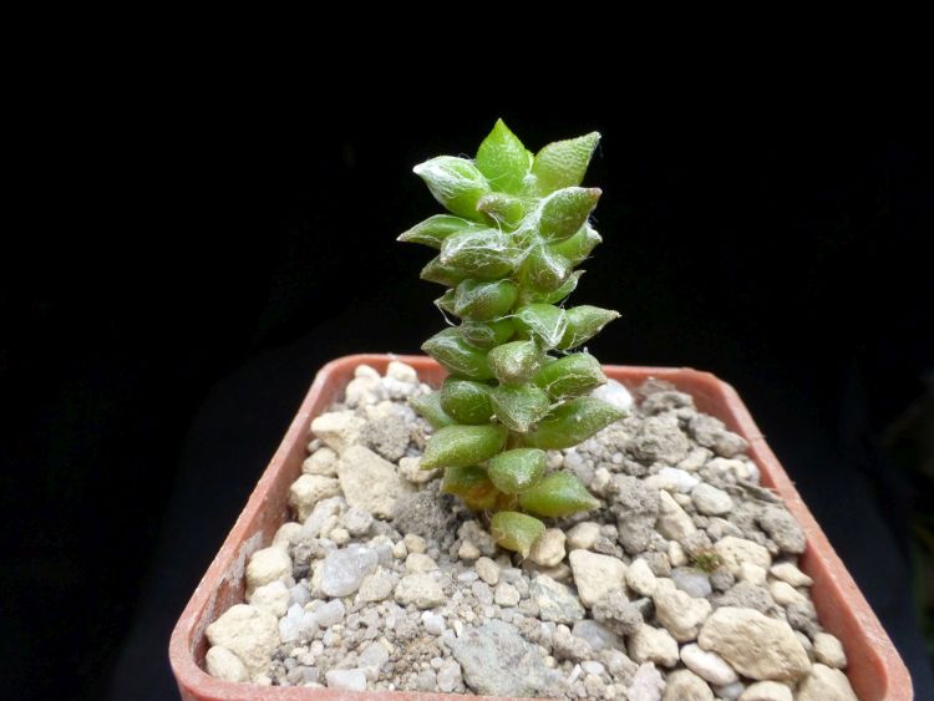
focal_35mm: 24
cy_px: 350
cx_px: 467
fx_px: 648
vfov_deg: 56.8
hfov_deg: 71.6
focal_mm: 4.3
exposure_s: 1/125
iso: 400
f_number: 5.6
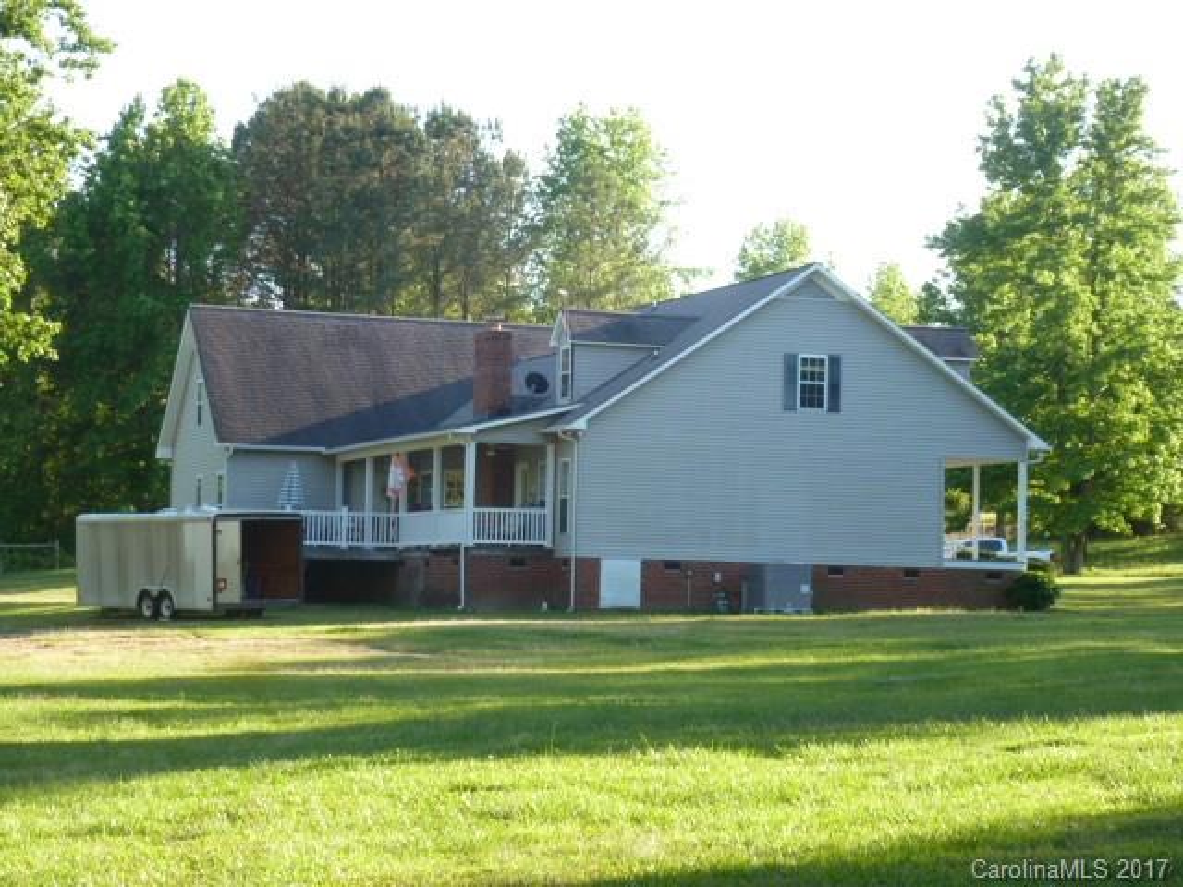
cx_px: 592
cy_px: 444
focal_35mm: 96
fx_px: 3281
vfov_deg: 15.4
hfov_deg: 20.4
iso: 100
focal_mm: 17.3
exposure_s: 1/80
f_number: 5
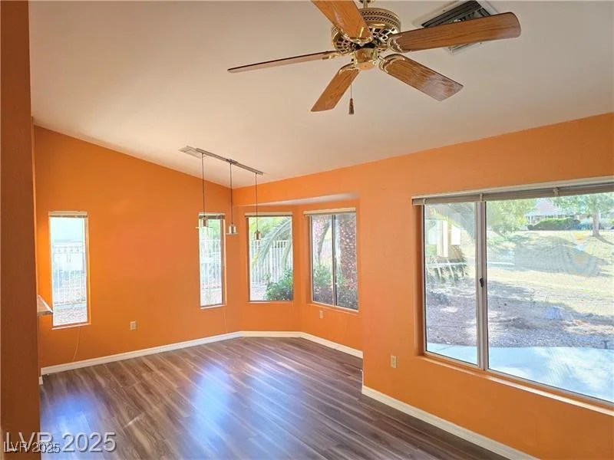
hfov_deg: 73.9
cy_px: 230
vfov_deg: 58.9
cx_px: 307
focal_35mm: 23
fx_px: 408
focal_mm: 6.3
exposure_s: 1/120
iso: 250
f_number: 1.7
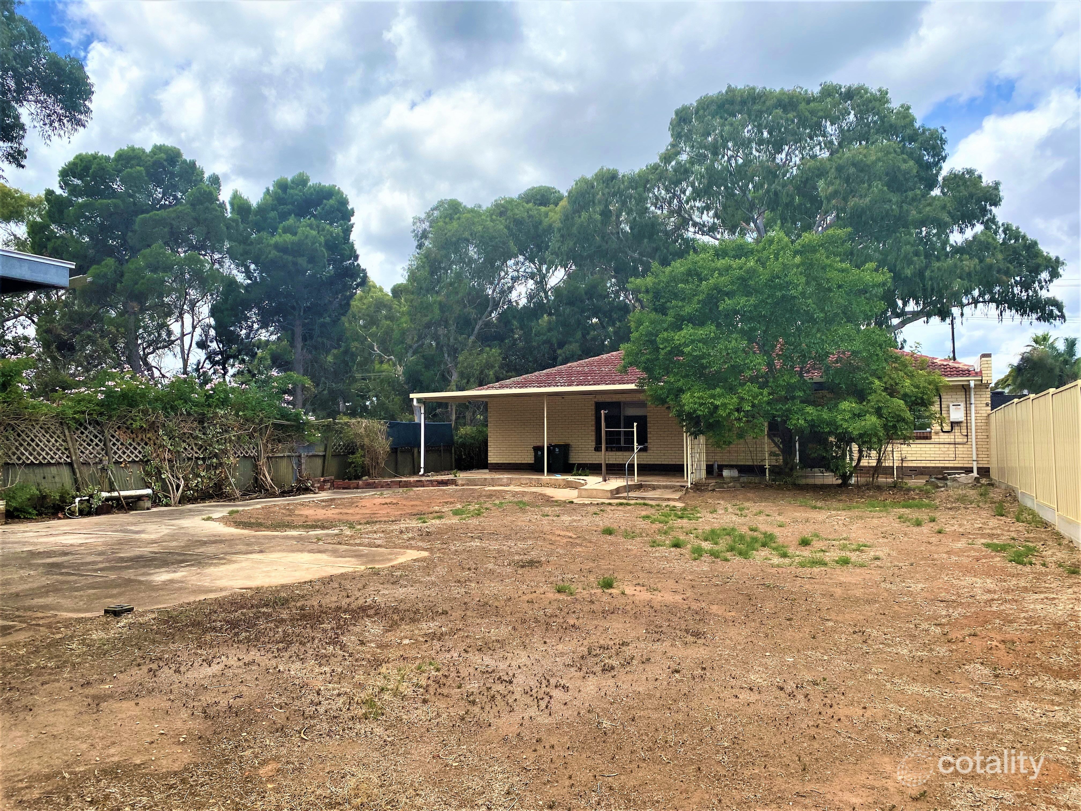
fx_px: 812
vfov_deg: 53.1
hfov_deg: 67.3
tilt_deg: +4.6
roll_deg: -0.2
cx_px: 540
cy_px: 406
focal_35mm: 26
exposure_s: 1/2625
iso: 32
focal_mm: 4.25
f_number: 1.8
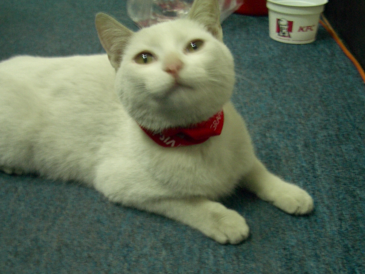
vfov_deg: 30.7
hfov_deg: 40.4
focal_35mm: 47
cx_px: 188
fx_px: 496
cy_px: 178
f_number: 2.6
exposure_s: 1/8
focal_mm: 5.8
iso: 100
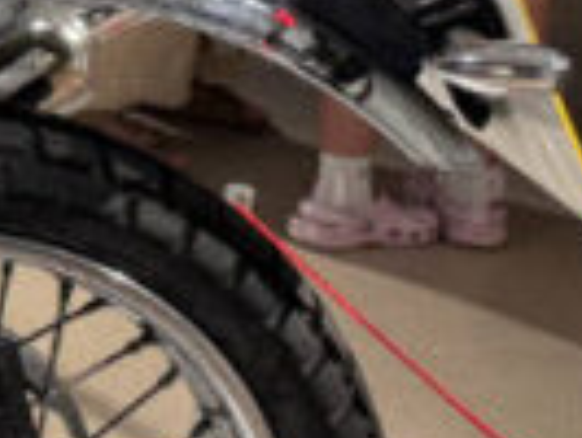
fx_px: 2423
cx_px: -1033
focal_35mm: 144
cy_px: -79
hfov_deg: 10.6
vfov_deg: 10.2
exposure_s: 1/120
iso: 200
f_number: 1.8
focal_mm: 6.8
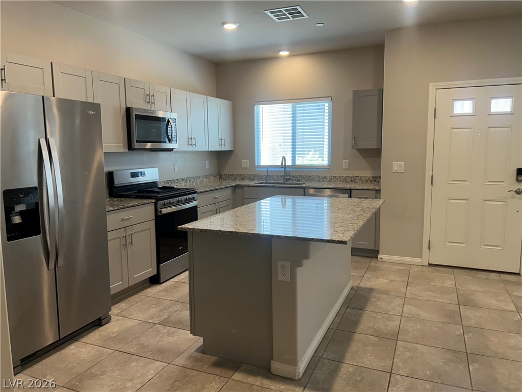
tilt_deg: -5.8
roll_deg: +1.3
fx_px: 392
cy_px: 196
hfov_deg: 67.3
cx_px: 261
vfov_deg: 53.1
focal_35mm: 26
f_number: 1.5
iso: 125
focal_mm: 5.7
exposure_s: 1/120
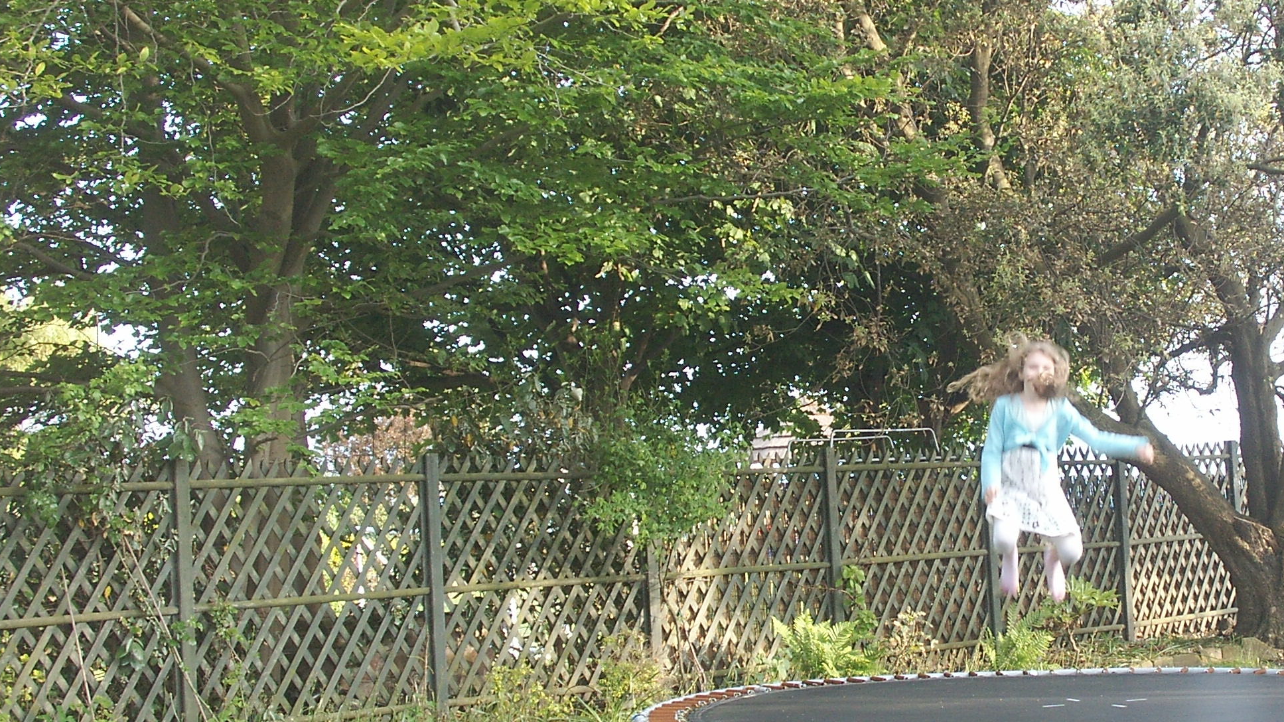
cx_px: 1021
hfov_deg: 30.3
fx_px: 2315
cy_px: 419
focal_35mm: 68
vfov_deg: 17.7
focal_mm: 7.7
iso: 50
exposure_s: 1/60
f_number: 3.5
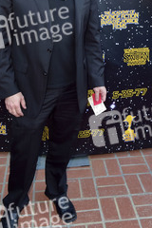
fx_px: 285
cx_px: 52
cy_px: 77
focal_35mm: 45
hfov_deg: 29.7
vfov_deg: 43.0
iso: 500
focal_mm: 27
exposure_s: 1/320
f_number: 6.3
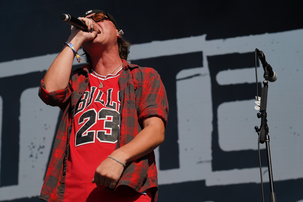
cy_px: 101
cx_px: 152
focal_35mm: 105
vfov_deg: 13.0
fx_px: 884
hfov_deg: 19.5
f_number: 8
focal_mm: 105
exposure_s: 1/500
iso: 100
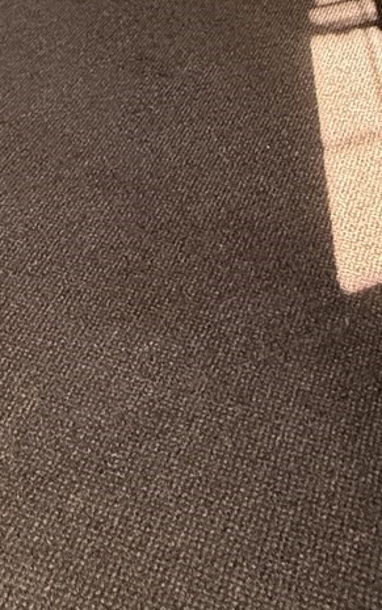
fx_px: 815
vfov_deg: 28.4
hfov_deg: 23.8
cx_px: -91
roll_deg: -0.5
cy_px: -286
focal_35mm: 49
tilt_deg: -15.4
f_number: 2.2
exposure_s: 1/99
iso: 160
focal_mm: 2.22
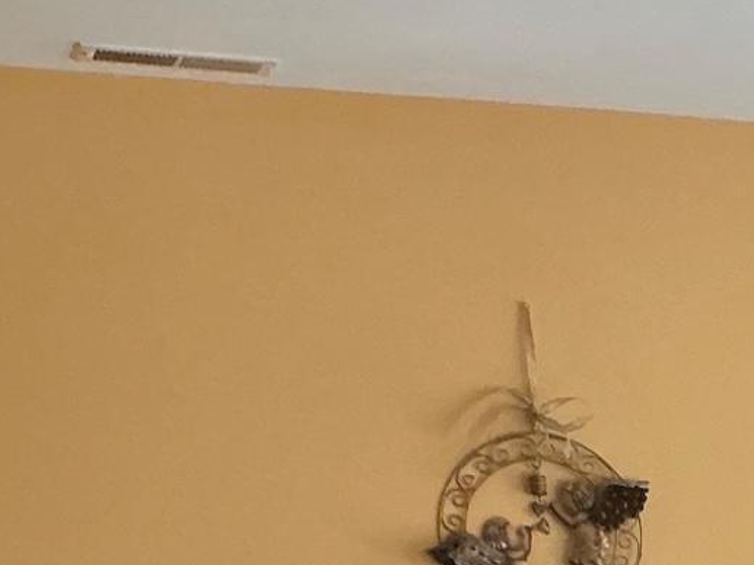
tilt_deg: -10.2
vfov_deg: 12.2
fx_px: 2416
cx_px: 1387
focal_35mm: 111
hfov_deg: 15.2
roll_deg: +2.4
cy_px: 1038
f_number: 1.8
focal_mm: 3
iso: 64
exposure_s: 1/60
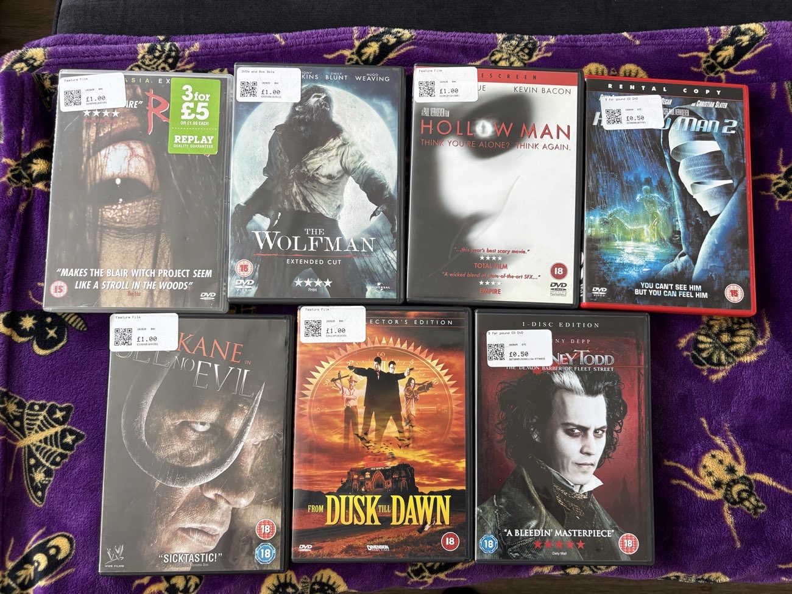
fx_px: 595
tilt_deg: -82.6
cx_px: 396
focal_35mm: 26
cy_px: 297
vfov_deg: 53.1
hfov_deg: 67.3
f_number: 1.6
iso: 125
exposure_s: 1/74
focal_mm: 5.96
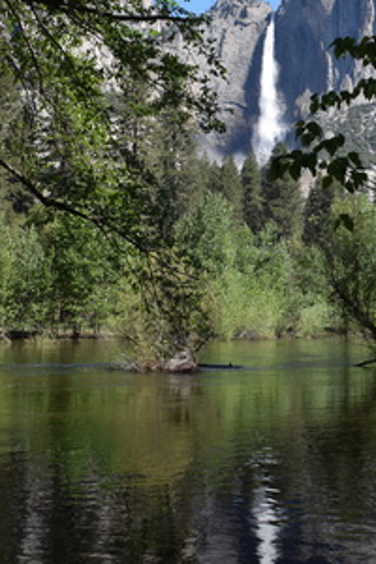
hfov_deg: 25.7
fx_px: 815
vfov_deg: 38.1
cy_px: 231
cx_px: 272
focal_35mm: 52
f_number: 9
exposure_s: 1/80
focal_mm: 20
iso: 100
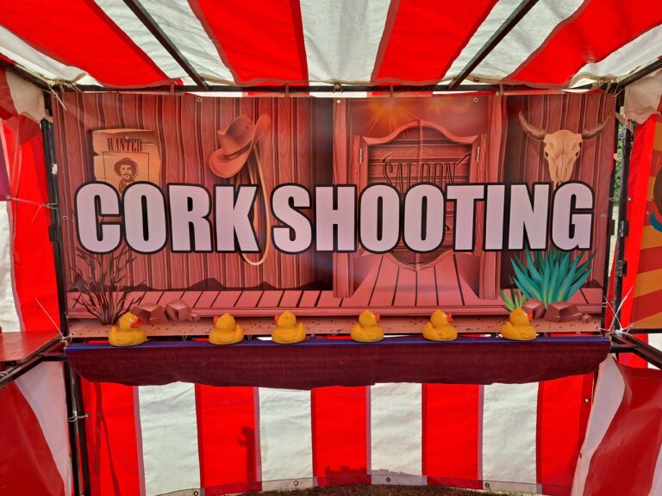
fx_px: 478
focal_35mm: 25
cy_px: 248
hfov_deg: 69.4
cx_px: 331
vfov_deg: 54.9
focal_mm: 4.6
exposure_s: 1/698
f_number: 2
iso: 32
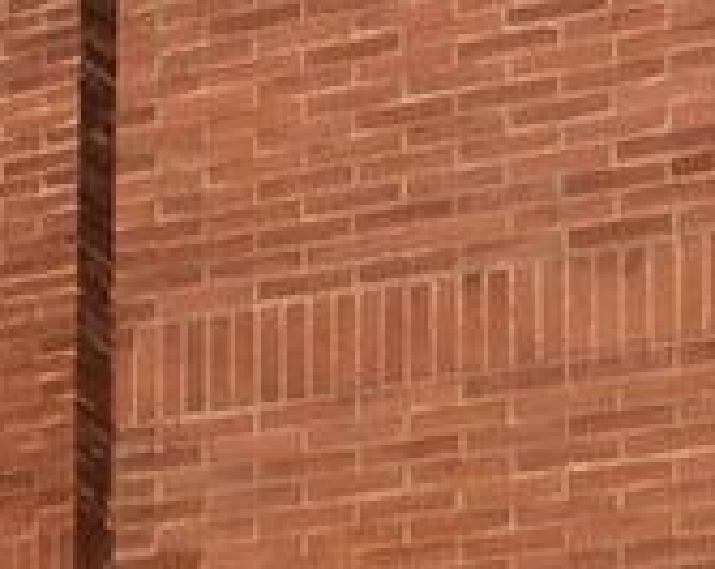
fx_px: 4901
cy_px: 809
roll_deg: -4.4
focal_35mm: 232
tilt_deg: +14.0
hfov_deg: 7.9
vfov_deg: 6.6
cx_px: -798
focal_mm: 4.15
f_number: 2.2
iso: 32
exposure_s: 1/1414
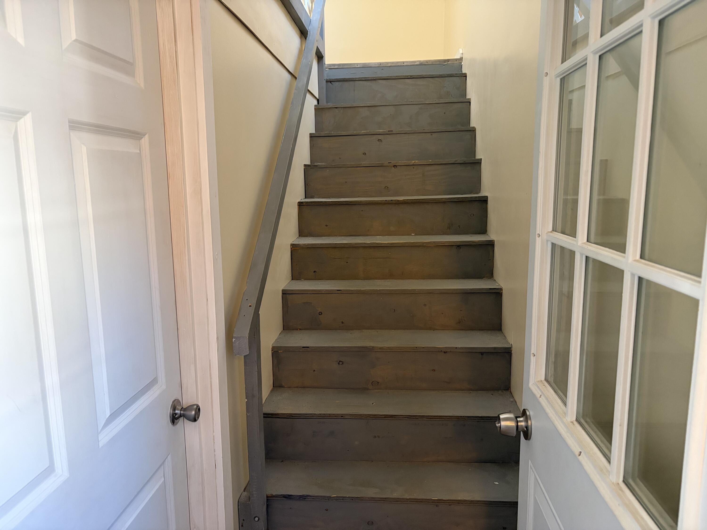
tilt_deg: -9.2
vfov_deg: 53.1
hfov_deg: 67.3
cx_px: 354
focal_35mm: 26
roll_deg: +0.9
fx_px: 531
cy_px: 265
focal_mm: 5.96
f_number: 1.6
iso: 400
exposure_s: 1/60
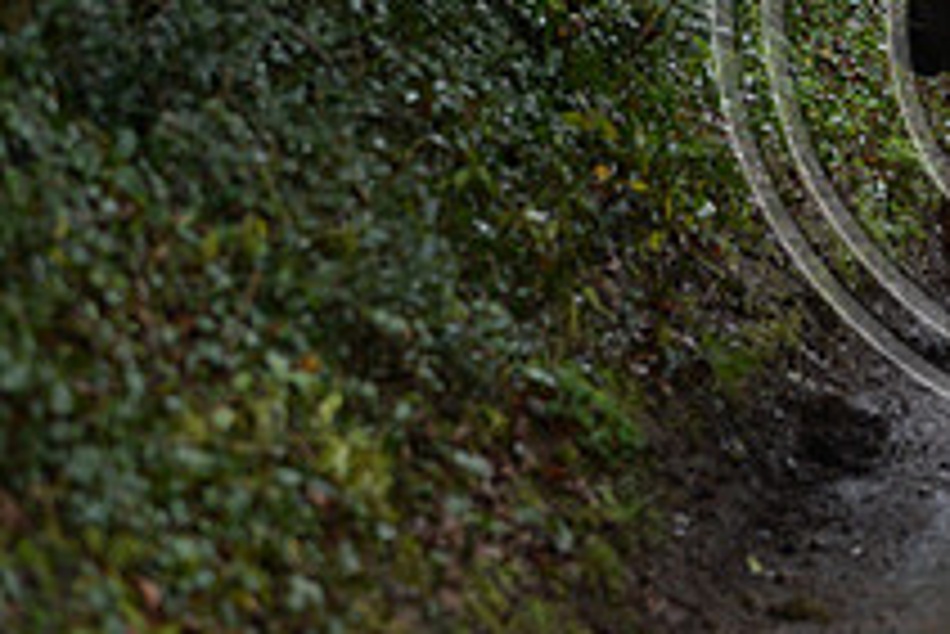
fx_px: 5941
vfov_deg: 6.1
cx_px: 1126
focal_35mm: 225
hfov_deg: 9.0
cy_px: -67
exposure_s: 1/800
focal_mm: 82
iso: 1600
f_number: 2.8
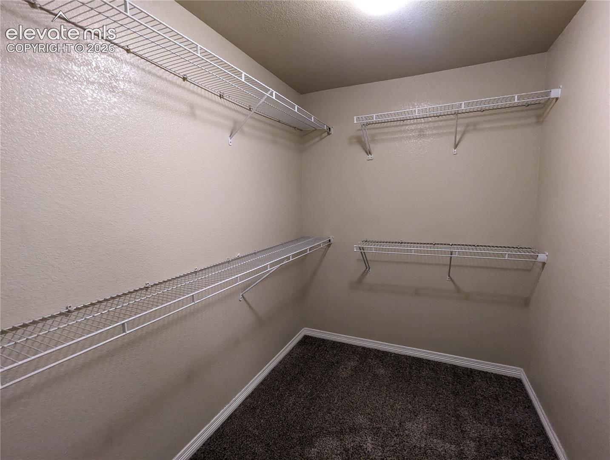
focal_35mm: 16
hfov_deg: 94.4
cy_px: 230
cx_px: 305
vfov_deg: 78.3
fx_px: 282
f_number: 2.2
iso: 636
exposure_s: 1/24
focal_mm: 2.35
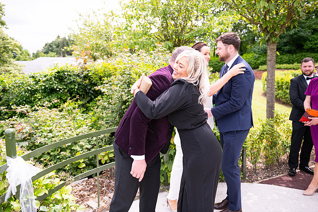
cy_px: 106
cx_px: 159
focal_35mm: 29
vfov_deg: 45.0
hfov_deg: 63.6
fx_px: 256
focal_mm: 29
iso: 250
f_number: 3.5
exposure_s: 1/1250
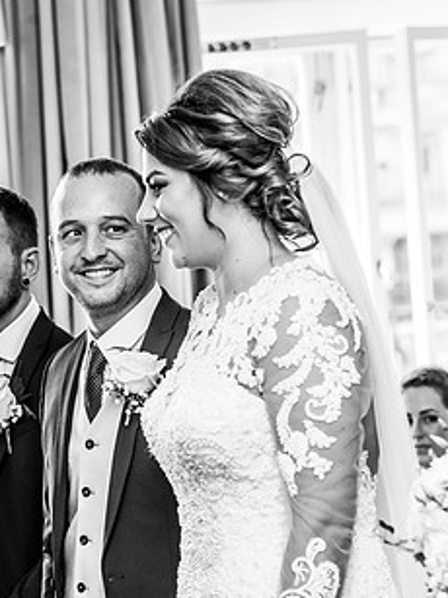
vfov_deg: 12.7
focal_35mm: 155
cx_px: 169
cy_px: 409
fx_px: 2677
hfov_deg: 9.6
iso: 500
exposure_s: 1/200
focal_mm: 110
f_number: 5.6
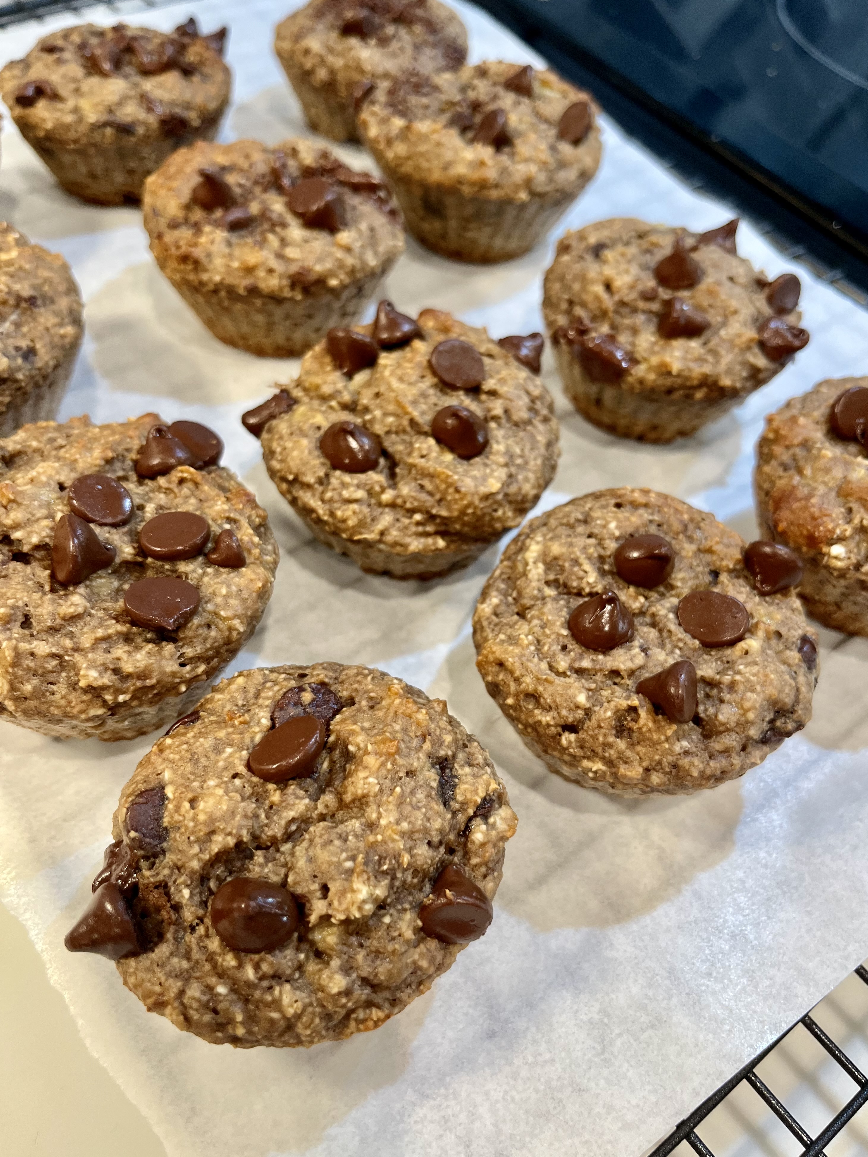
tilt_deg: -52.9
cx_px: 450
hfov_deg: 51.3
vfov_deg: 65.3
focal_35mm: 27
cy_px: 575
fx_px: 903
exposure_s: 1/120
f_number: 1.6
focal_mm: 5.1
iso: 125
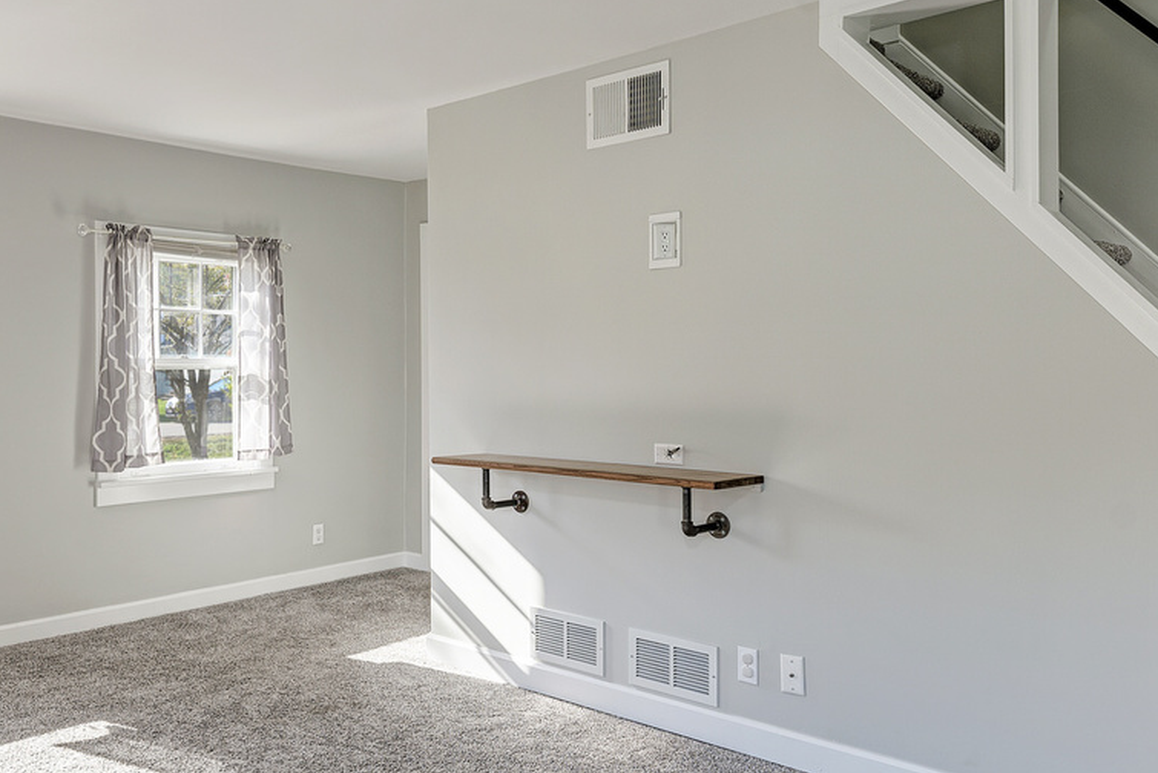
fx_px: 965
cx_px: 463
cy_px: 365
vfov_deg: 43.6
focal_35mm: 30
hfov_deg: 61.4
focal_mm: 14
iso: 100
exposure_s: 1/30
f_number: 7.1
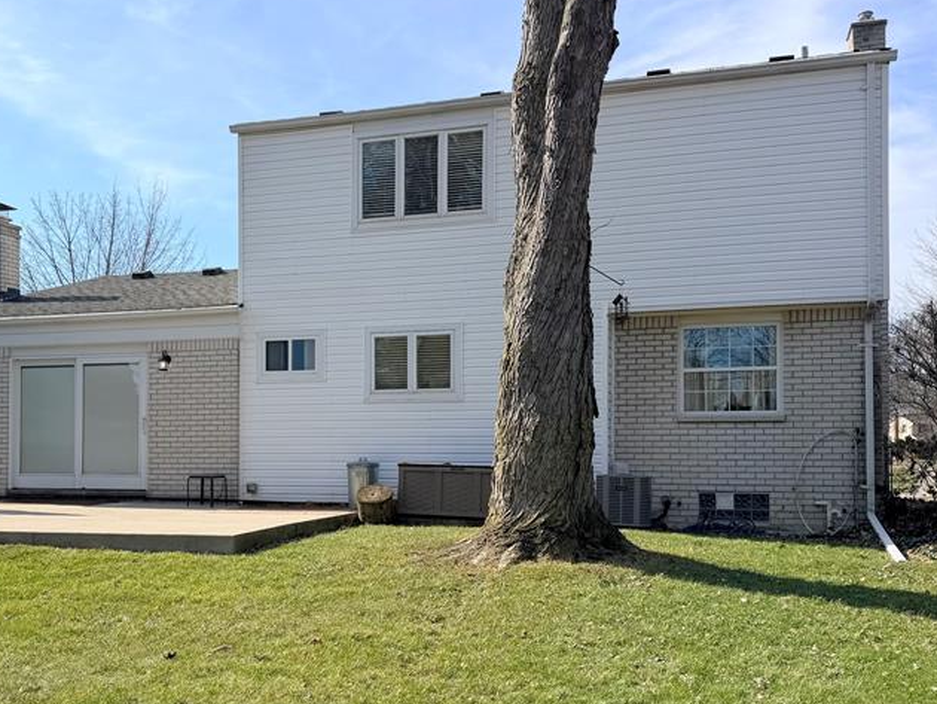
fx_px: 1056
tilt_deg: +0.2
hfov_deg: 47.3
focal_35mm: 39
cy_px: 430
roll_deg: +0.1
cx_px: 336
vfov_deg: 36.7
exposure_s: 1/4673
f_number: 1.78
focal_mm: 6.76
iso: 80
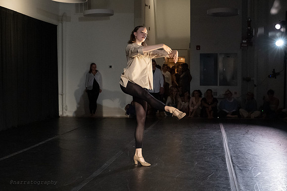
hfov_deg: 36.4
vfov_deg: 24.8
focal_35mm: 55
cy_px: 91
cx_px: 147
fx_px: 436
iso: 6400
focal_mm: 38
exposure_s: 1/400
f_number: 4.5
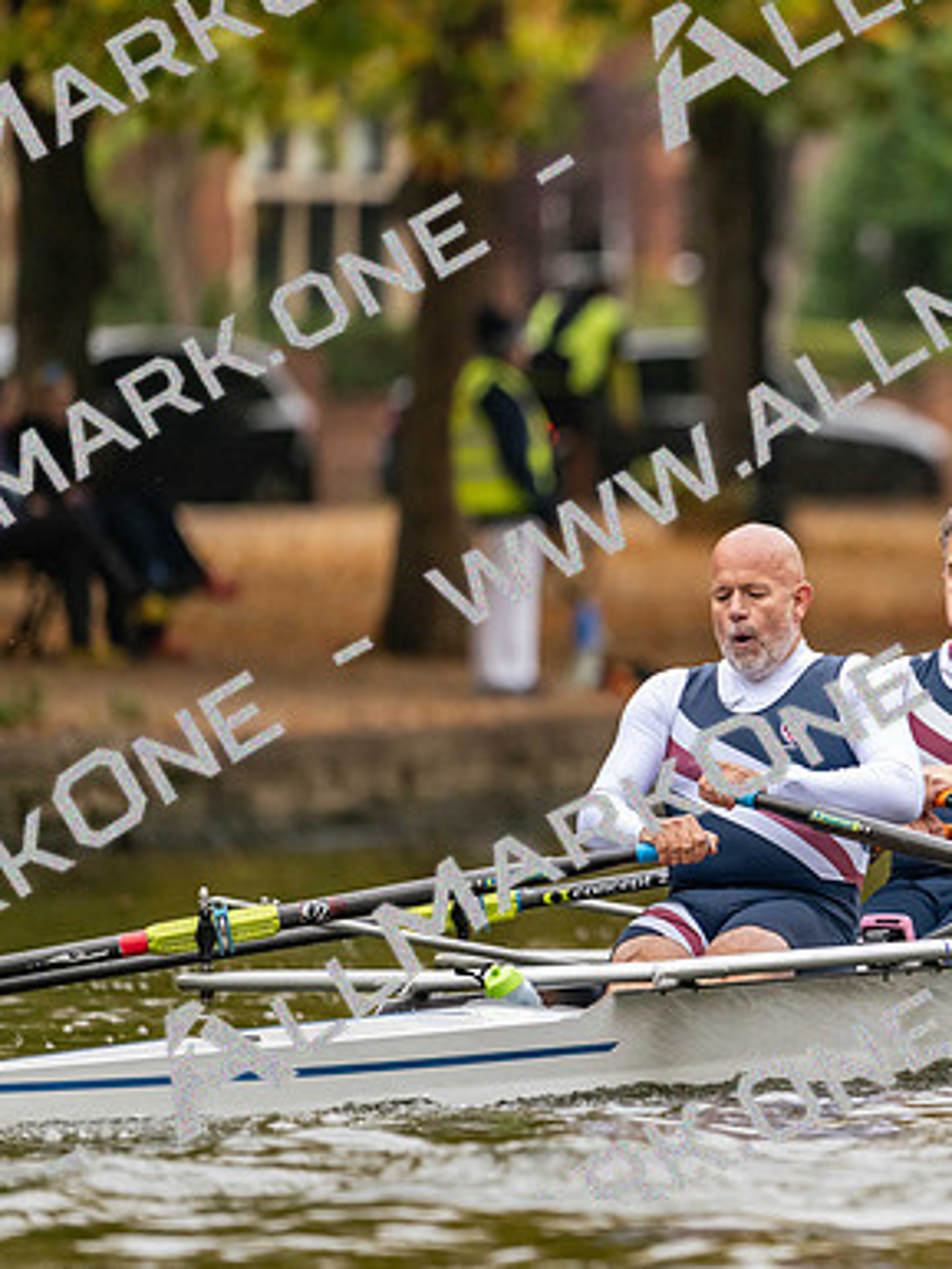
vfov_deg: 3.4
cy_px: 634
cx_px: 833
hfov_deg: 2.6
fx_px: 21256
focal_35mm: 580
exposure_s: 1/2500
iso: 2200
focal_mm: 400
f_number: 4.5
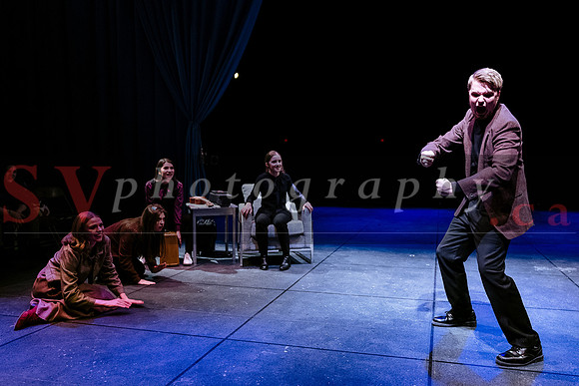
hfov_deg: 61.5
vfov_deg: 43.3
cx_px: 303
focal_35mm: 30
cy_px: 191
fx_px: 486
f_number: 2.8
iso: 1600
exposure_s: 1/200
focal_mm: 26
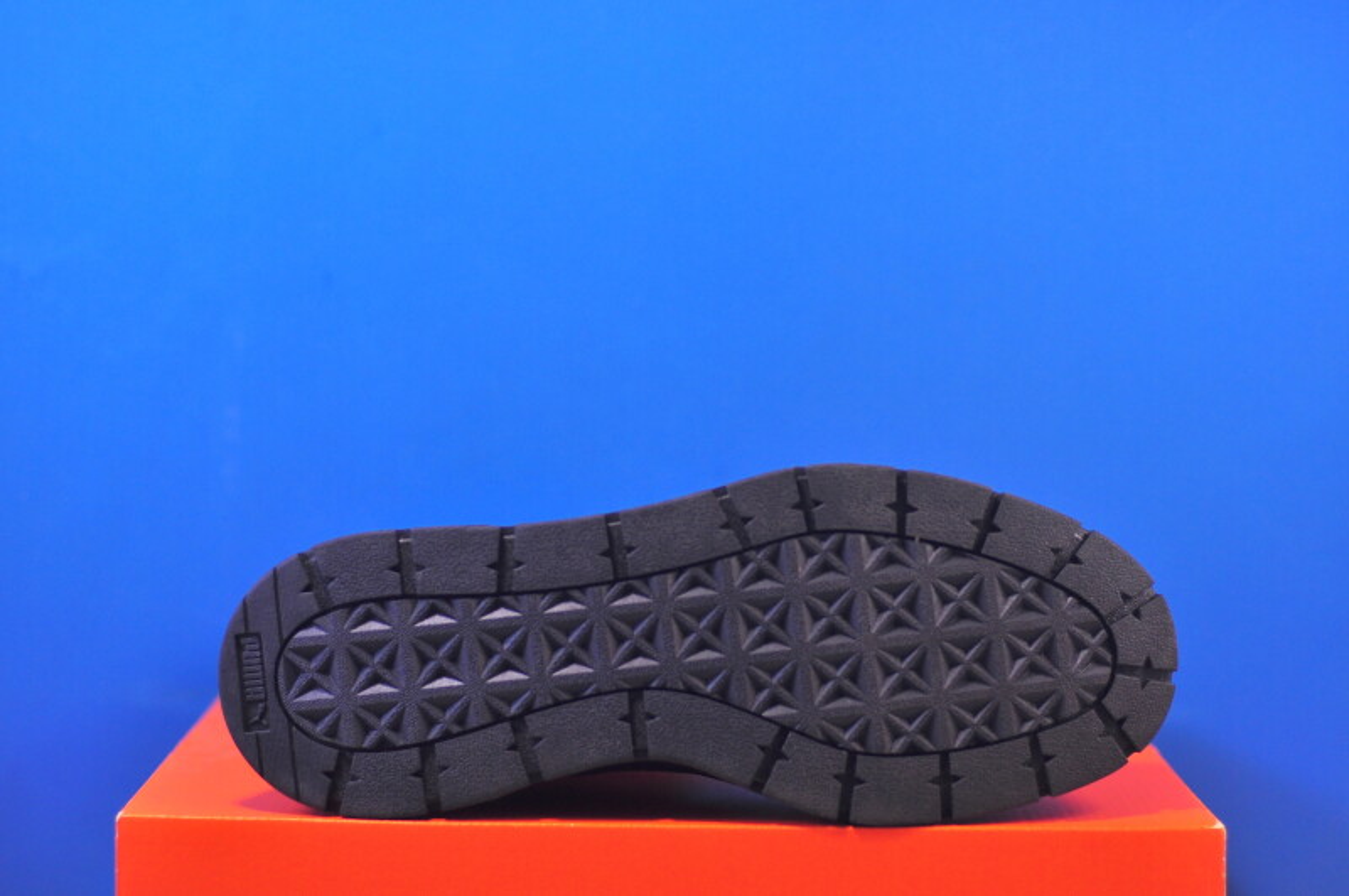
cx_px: 674
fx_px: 2806
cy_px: 448
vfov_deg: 18.1
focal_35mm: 75
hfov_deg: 27.0
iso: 250
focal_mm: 50
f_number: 2.2
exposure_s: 1/320
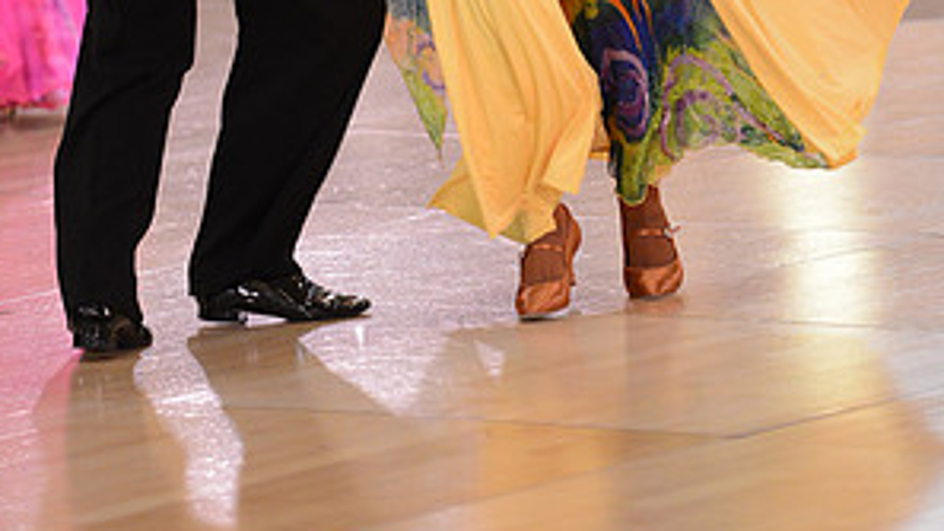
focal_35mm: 338
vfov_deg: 3.6
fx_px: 8460
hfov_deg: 6.4
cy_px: -261
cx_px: 466
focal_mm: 165
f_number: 2.8
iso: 2500
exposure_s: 1/250
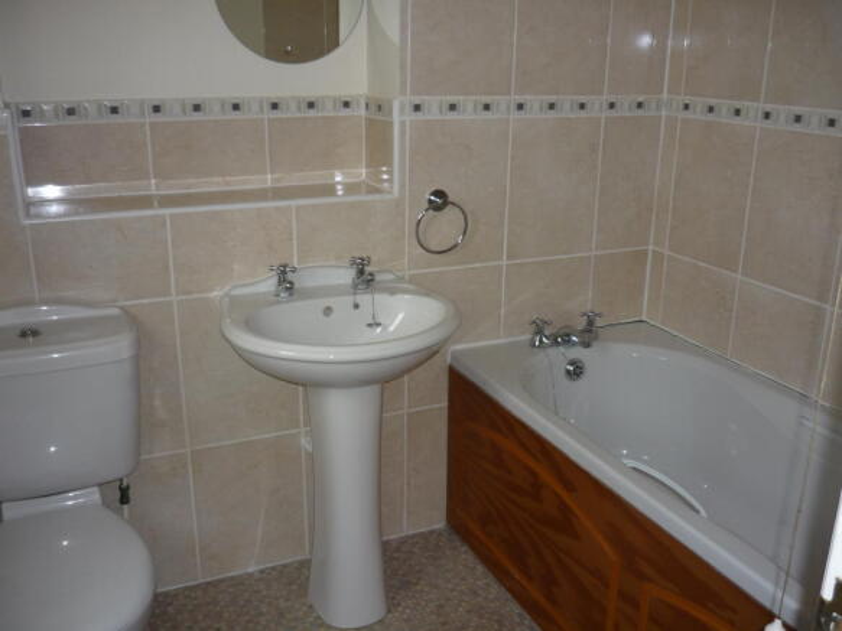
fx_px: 803
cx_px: 421
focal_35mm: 33
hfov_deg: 55.4
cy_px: 316
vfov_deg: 42.9
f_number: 2.8
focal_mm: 5.5
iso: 100
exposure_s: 1/30
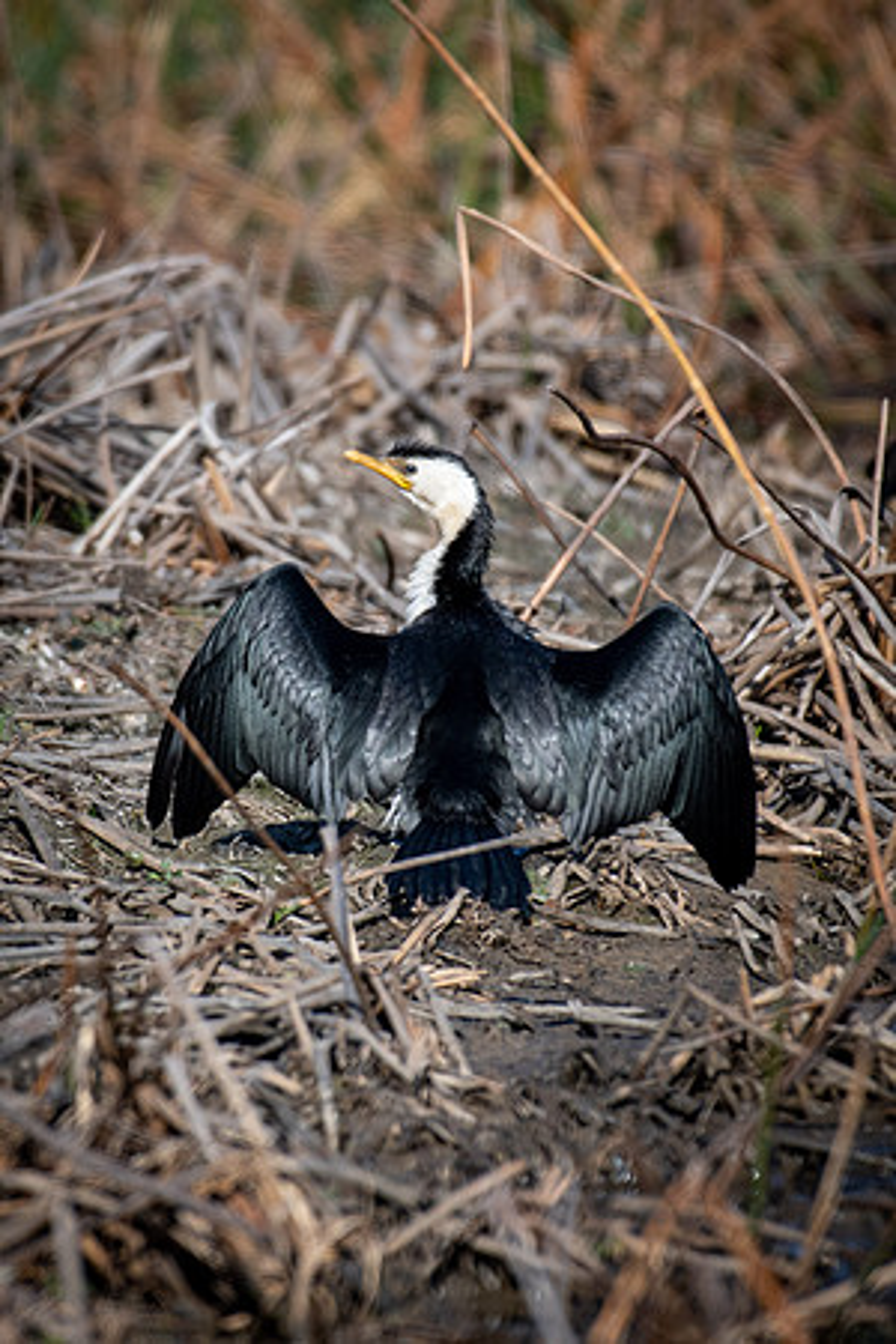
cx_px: 342
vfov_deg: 1.8
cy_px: 653
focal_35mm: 1175
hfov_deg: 1.2
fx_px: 43875
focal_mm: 500
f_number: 5.6
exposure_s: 1/1250
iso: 320
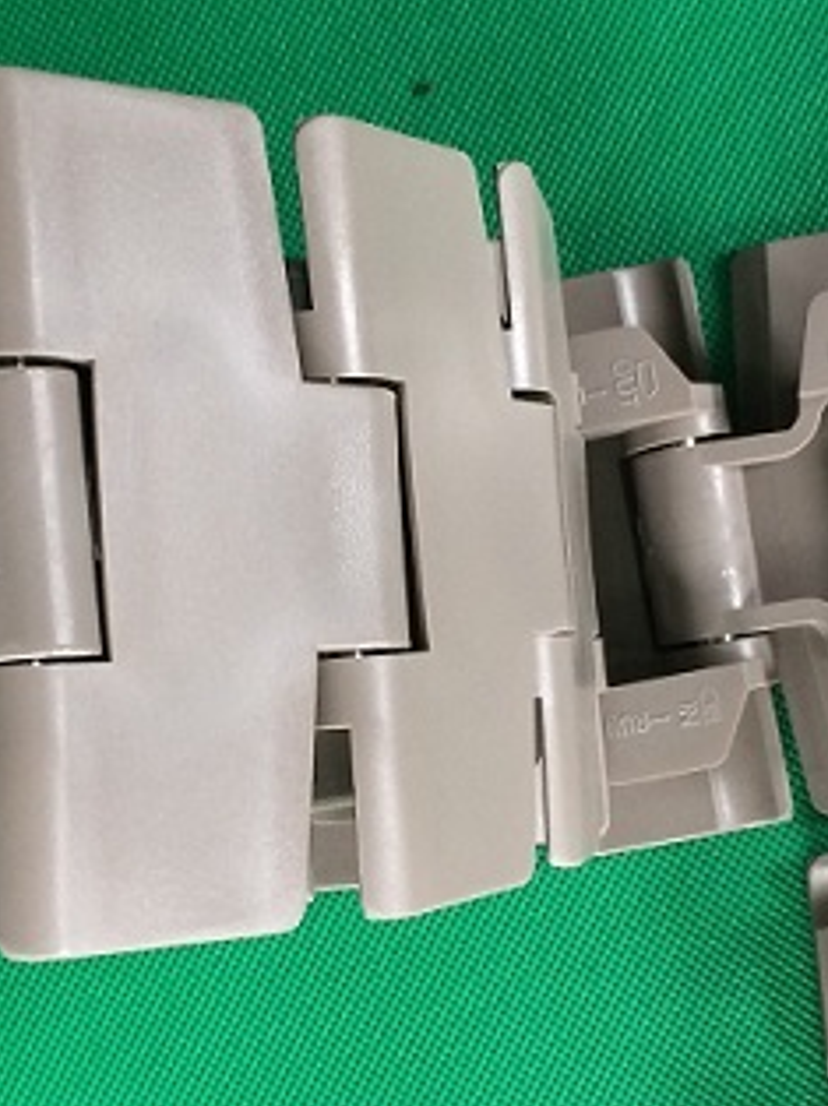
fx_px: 2395
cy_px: 666
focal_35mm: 75
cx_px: 356
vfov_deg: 26.0
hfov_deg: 19.6
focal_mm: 4.12
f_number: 2.2
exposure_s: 1/33
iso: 125
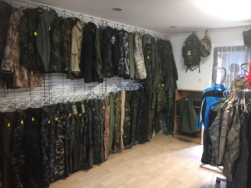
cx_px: 126
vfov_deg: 48.2
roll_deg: -1.0
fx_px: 210
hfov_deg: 61.7
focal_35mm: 29
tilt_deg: -7.1
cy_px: 94
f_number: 2.2
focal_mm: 4.15
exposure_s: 1/25
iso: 250
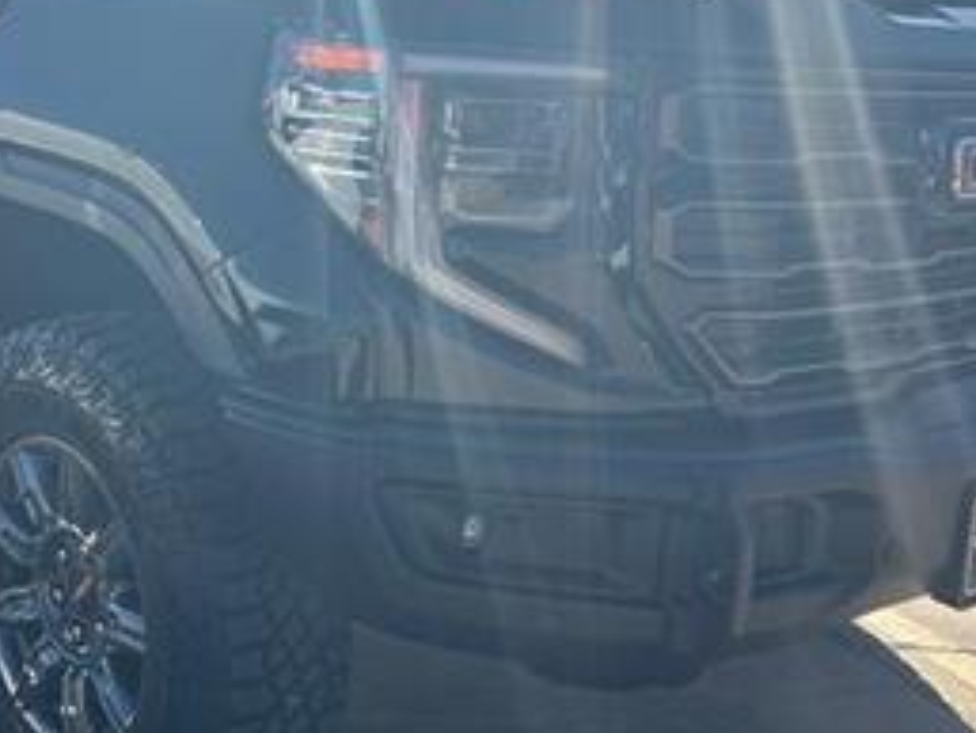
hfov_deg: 37.0
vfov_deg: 28.5
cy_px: 300
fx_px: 1439
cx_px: 308
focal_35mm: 51
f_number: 1.5
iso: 50
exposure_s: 1/3571
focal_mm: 5.7
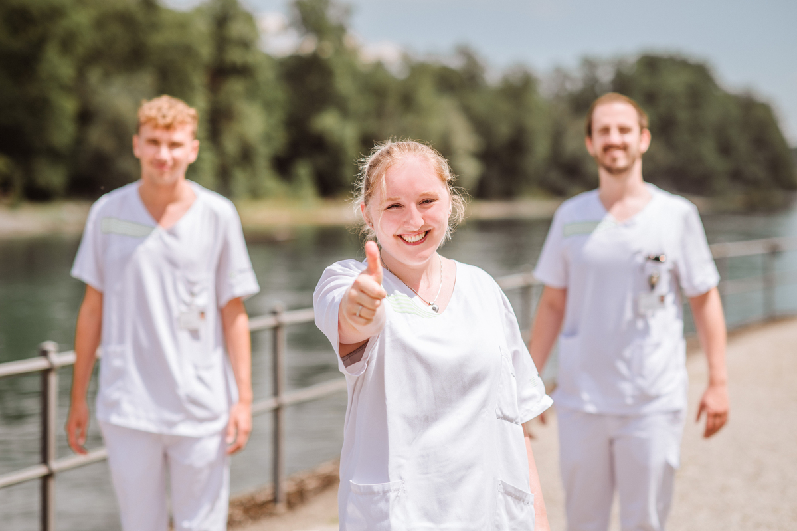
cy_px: 266
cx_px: 398
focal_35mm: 85
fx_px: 1881
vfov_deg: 16.1
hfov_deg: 23.9
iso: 100
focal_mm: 85
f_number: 2.5
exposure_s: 1/3200
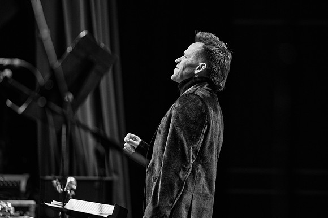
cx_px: 164
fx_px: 1872
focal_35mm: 206
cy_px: 109
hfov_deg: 10.0
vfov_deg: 6.7
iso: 2000
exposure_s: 1/250
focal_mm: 200
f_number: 2.8
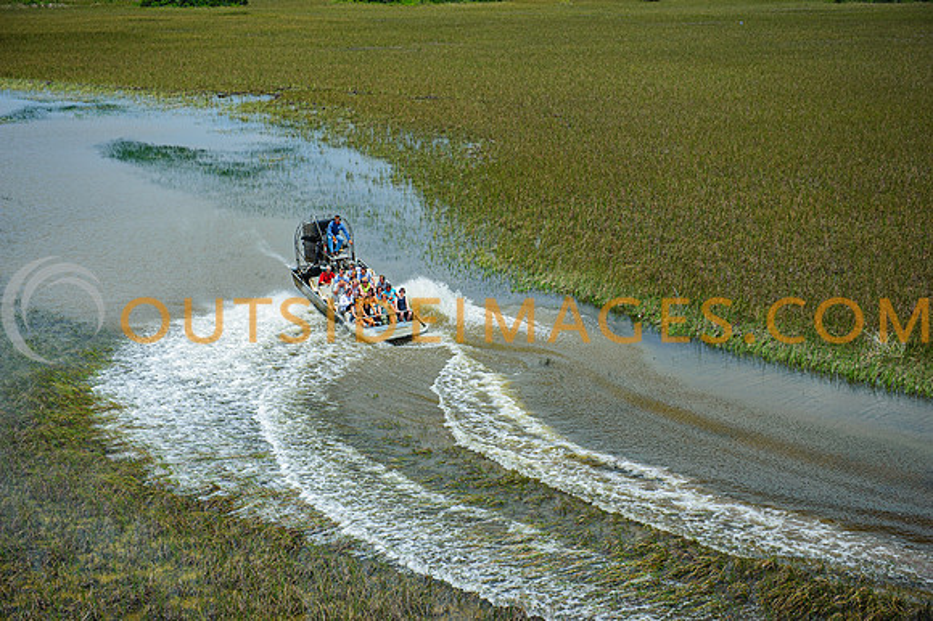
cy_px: 310
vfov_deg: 22.6
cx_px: 466
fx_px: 1554
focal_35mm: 60
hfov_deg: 33.4
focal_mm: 60
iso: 250
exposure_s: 1/2500
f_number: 4
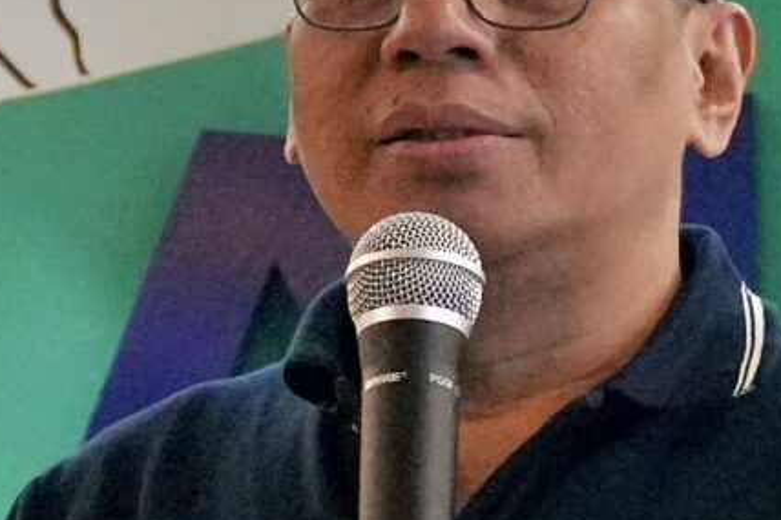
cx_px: 615
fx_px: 6224
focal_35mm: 287
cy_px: 262
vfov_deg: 4.8
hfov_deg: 7.2
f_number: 5.6
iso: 4000
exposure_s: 1/125
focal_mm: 32
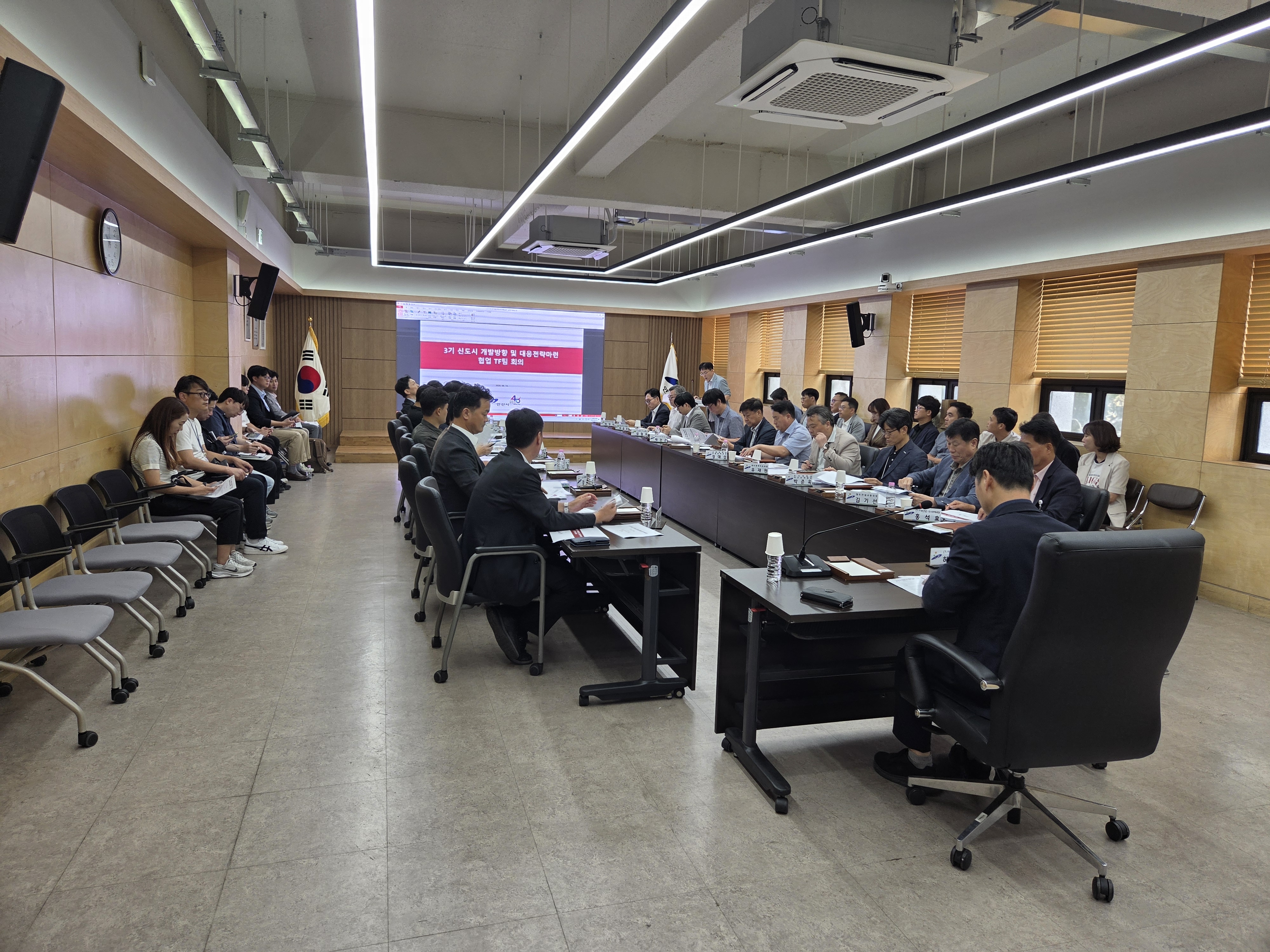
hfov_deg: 73.9
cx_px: 635
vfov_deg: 58.9
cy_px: 476
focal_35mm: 23
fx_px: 844
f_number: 1.8
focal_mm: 5.4
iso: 50
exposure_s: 1/120
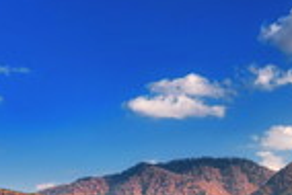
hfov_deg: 20.4
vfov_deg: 13.2
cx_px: 255
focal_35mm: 98
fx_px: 796
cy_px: 288
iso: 100
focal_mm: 18
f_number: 9
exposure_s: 1/100
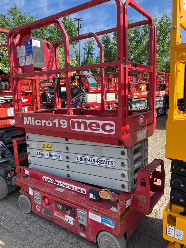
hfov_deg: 49.8
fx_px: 201
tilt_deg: -5.1
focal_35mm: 28
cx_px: 93
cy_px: 124
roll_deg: +0.9
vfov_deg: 63.4
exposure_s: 1/852
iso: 32
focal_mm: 3.99
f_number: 1.8
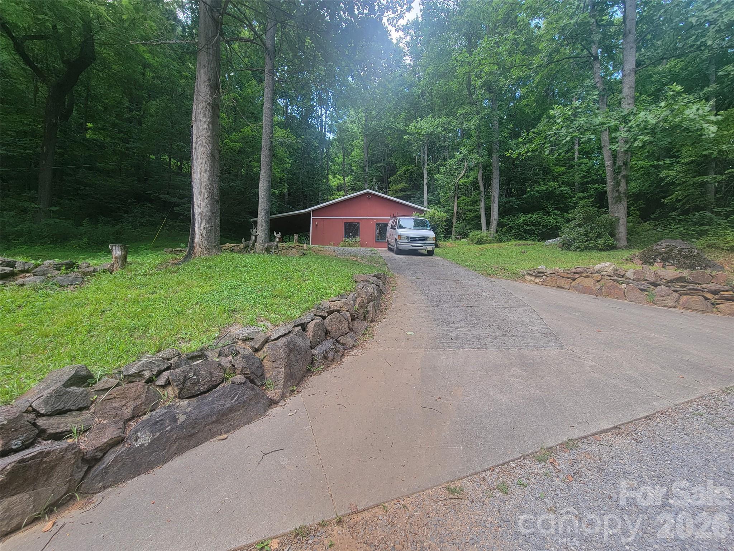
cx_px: 367
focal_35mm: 13
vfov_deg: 89.9
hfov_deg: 106.2
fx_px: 276
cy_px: 276
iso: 80
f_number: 2.2
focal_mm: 2.2
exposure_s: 1/120
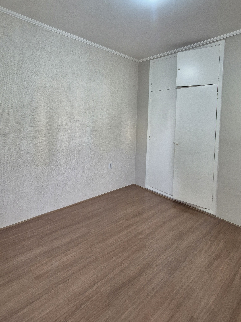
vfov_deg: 89.4
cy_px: 123
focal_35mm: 17
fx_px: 158
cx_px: 108
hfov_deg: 74.5
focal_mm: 2.2
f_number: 2.2
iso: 250
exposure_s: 1/60
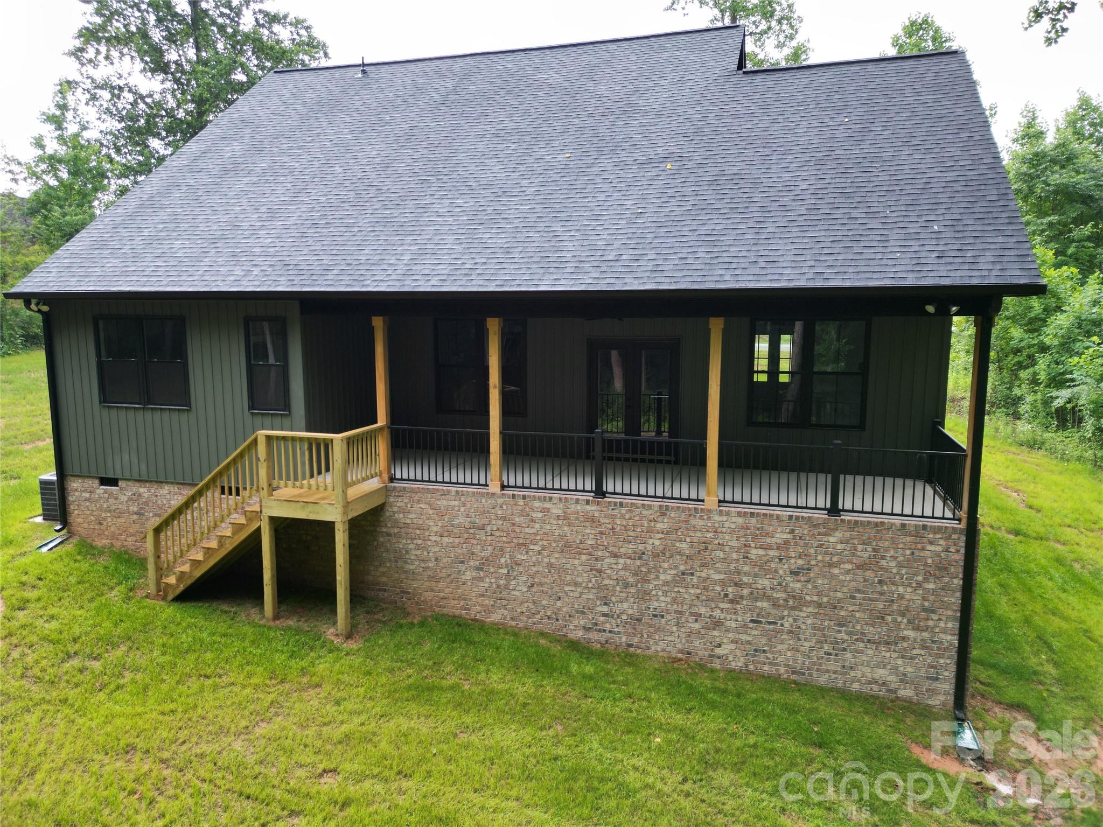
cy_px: 414
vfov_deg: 56.8
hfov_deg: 71.6
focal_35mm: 24
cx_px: 552
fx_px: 765
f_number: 1.7
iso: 120
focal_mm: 6.72
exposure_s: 1/160
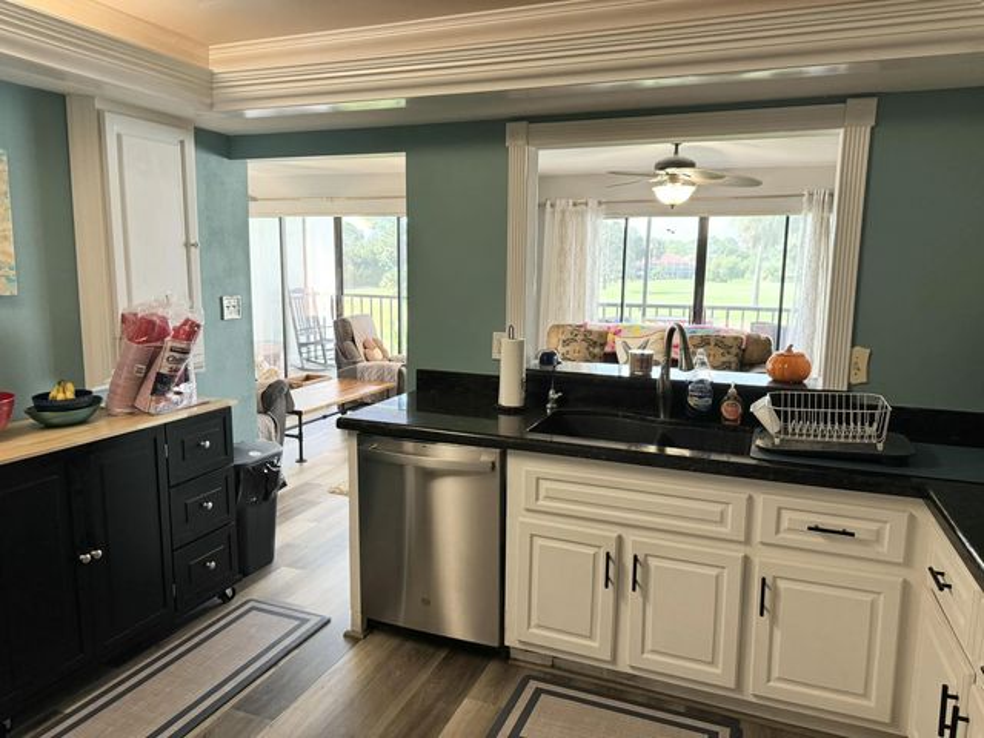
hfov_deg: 71.6
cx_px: 492
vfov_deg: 56.8
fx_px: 682
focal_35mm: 24
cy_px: 369
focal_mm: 6.76
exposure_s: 1/60
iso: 320
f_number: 1.78
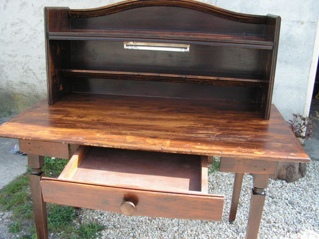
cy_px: 120
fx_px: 332
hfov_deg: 51.4
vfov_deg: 39.7
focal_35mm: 36
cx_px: 160
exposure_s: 1/100
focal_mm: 6
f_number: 3.2
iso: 50
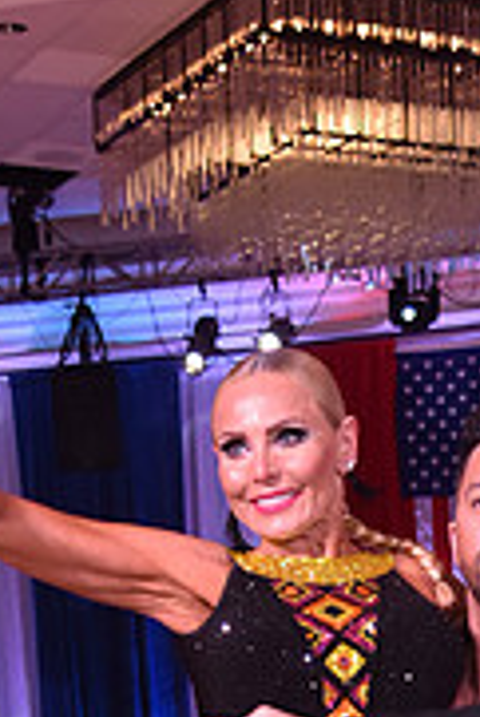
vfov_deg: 15.8
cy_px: 967
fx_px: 2435
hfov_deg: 11.2
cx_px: 391
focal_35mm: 122
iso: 1250
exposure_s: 1/250
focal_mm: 38
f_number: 4.5
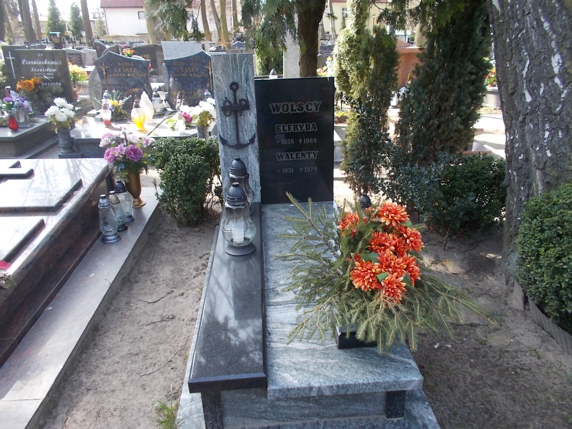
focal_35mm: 26
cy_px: 214
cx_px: 286
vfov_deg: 53.1
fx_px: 430
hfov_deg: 67.3
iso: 80
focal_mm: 4.6
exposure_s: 1/125
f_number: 3.2
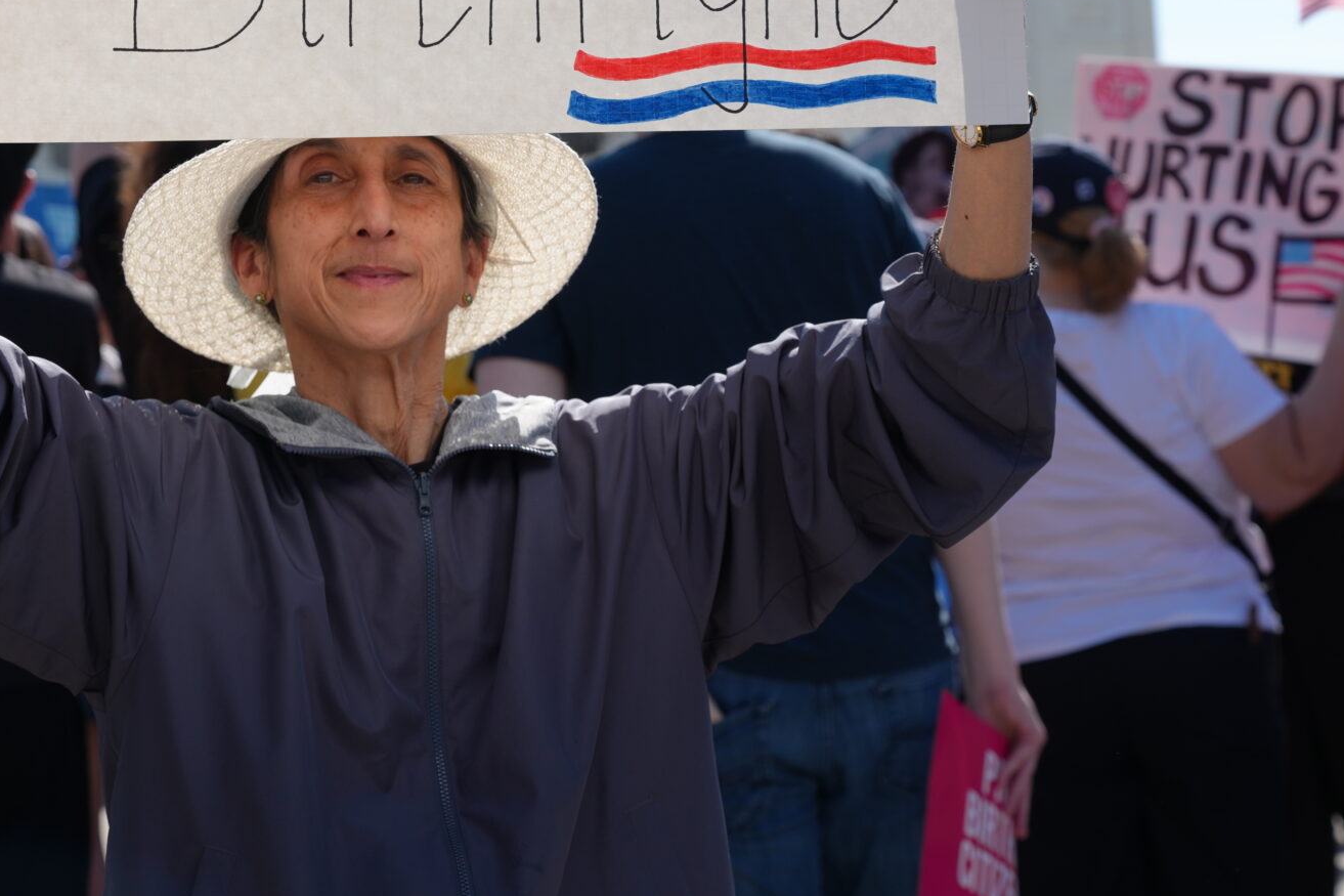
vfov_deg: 17.1
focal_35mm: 78
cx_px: 342
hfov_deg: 25.7
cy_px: 28
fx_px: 2911
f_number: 4.5
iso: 100
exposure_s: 1/800
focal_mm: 40
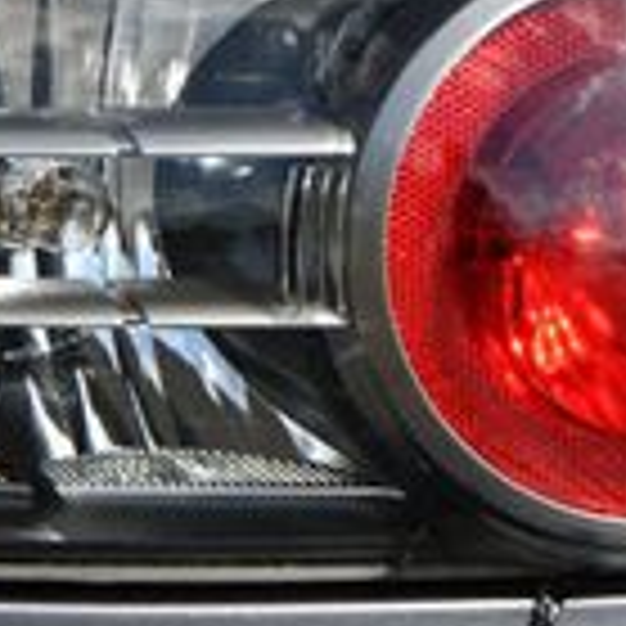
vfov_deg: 3.5
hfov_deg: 3.5
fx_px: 10312
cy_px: 180
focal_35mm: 504
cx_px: 297
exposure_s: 1/320
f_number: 9
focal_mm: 86
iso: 100
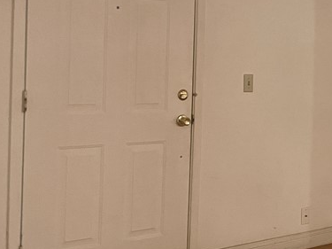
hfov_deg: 24.7
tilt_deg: +0.0
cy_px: 75
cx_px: 399
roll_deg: -1.1
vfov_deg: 20.6
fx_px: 681
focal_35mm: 71
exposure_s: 1/40
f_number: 1.6
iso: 400
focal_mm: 4.2
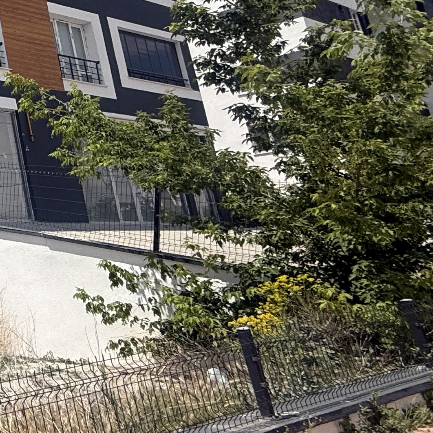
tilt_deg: +14.2
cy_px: 119
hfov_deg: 21.6
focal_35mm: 47
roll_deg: +1.6
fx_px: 665
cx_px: -361
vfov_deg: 35.4
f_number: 2.2
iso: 50
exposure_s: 1/2024
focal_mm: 2.22
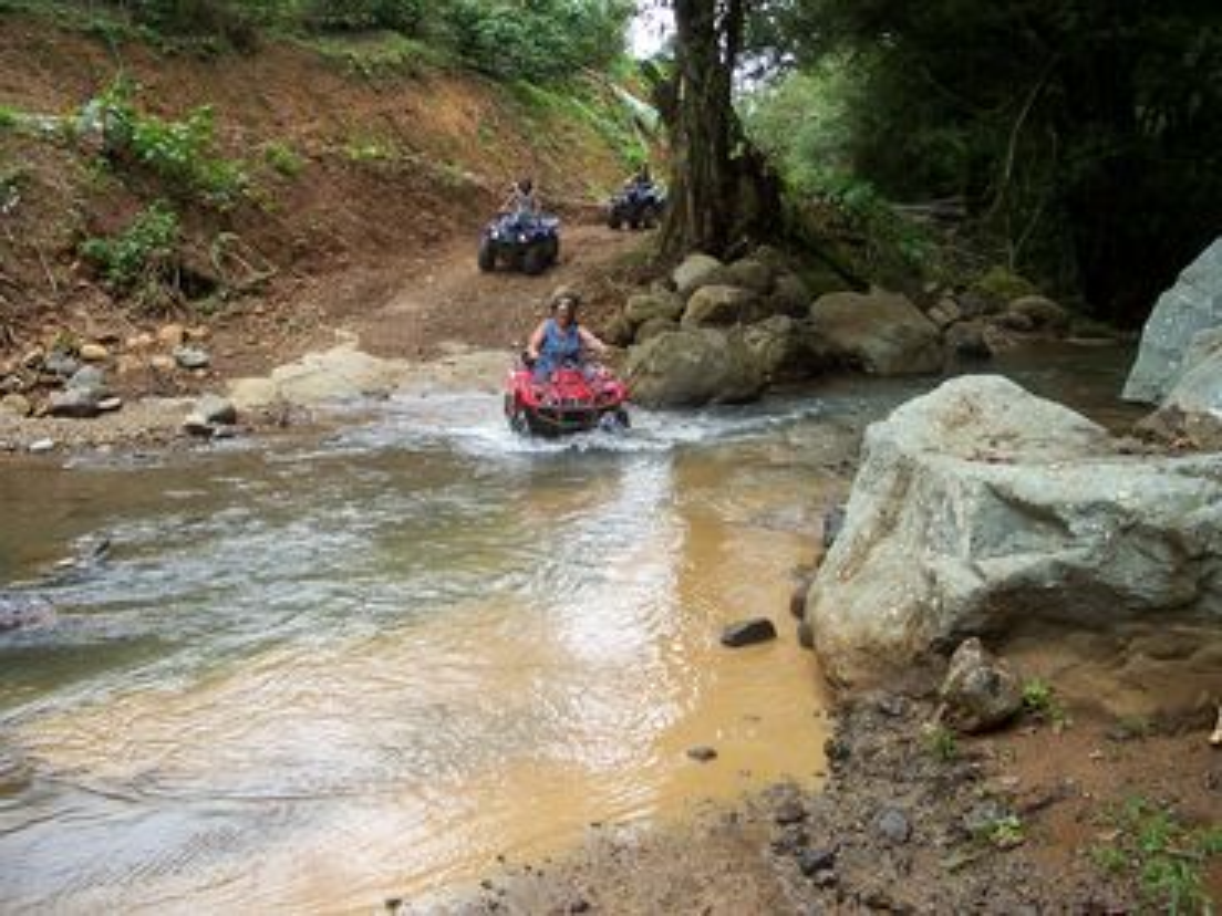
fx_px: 1306
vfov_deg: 38.7
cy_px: 458
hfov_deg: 50.1
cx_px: 611
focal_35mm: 37
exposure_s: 1/160
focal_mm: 7.8
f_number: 2.8
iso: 64
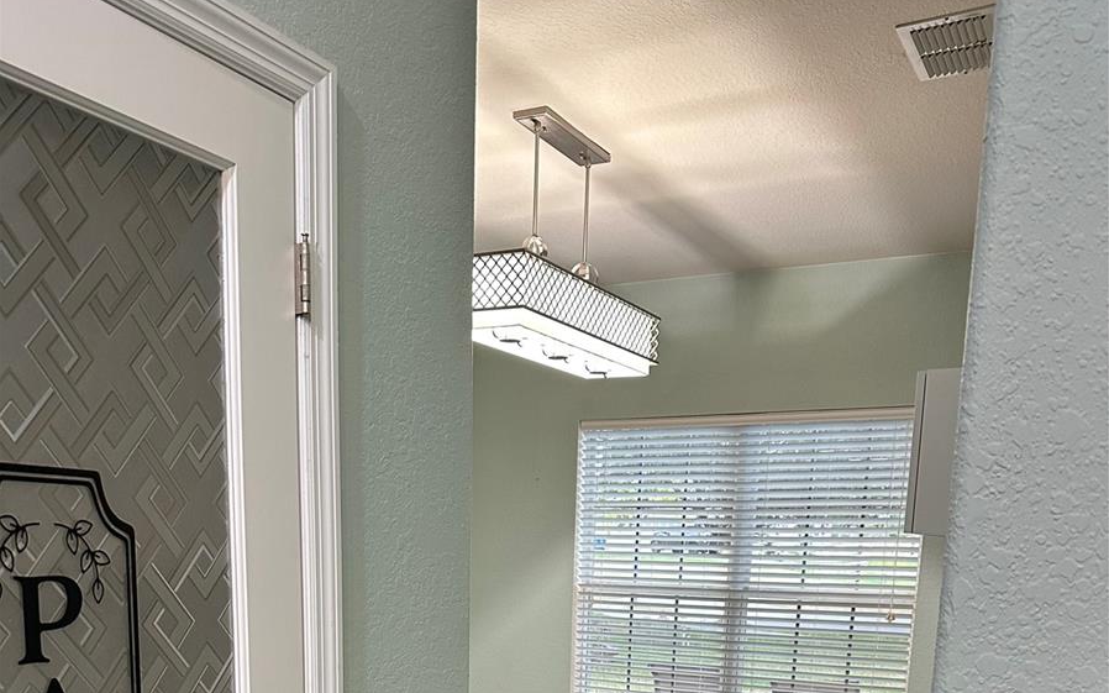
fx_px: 1027
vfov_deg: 33.4
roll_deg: -2.8
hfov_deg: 56.7
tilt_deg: -9.7
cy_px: 726
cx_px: 554
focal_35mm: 34
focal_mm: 6.86
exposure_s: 1/60
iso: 250
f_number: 1.78
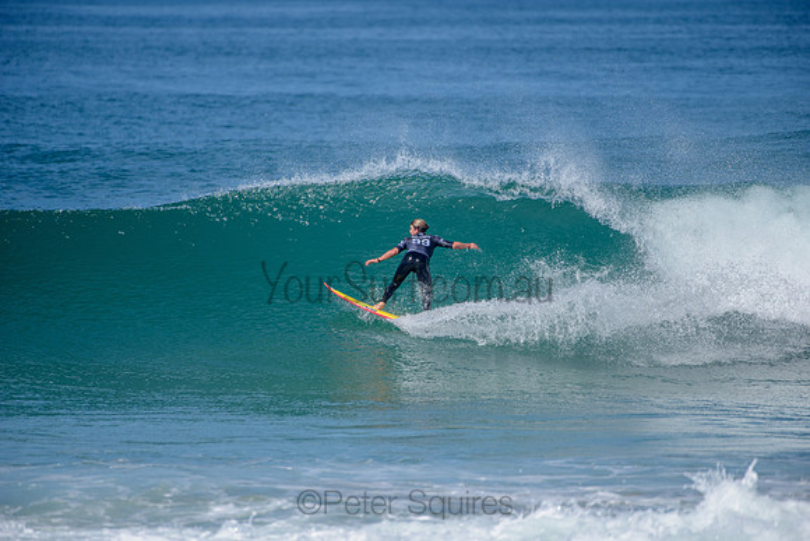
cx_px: 405
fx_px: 11252
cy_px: 270
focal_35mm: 500
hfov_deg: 4.1
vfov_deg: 2.8
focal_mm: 500
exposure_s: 1/2000
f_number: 5.6
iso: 160
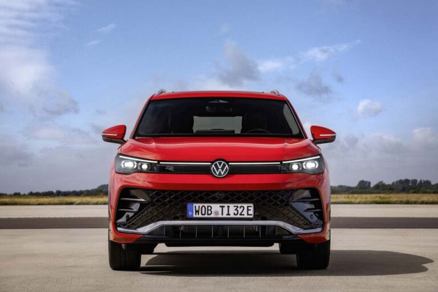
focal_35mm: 110
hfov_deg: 18.6
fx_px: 1338
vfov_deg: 12.5
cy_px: 146
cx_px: 219
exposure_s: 1/200
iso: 400
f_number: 11
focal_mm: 110
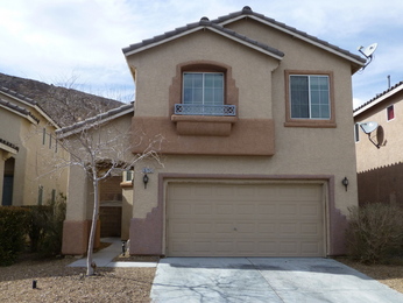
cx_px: 202
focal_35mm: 34
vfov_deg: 41.8
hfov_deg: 53.9
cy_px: 152
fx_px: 396
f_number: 3.7
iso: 100
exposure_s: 1/1000
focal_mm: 6.1
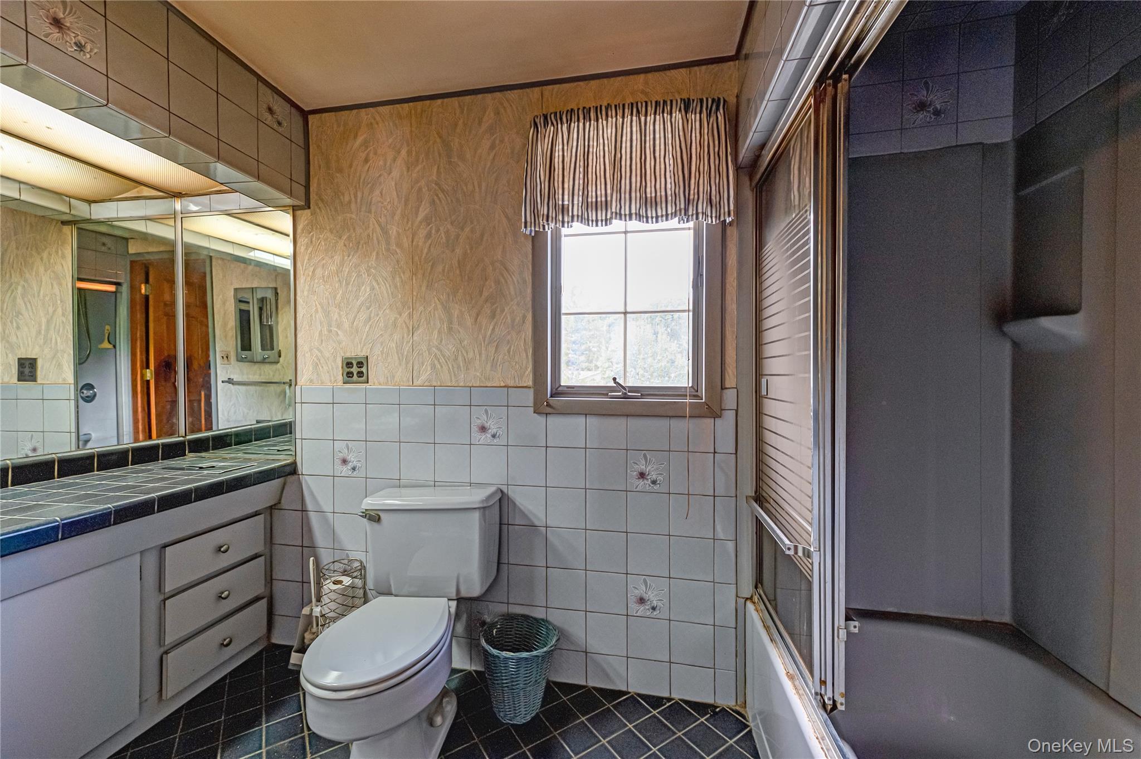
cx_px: 570
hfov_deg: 104.3
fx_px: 443
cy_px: 380
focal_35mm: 14
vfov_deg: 81.1
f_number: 4.5
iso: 400
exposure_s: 1/80
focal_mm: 14
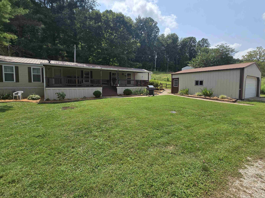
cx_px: 129
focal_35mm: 14
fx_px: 107
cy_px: 93
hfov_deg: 102.1
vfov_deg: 85.5
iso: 50
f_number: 2.2
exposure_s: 1/2628
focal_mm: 2.2
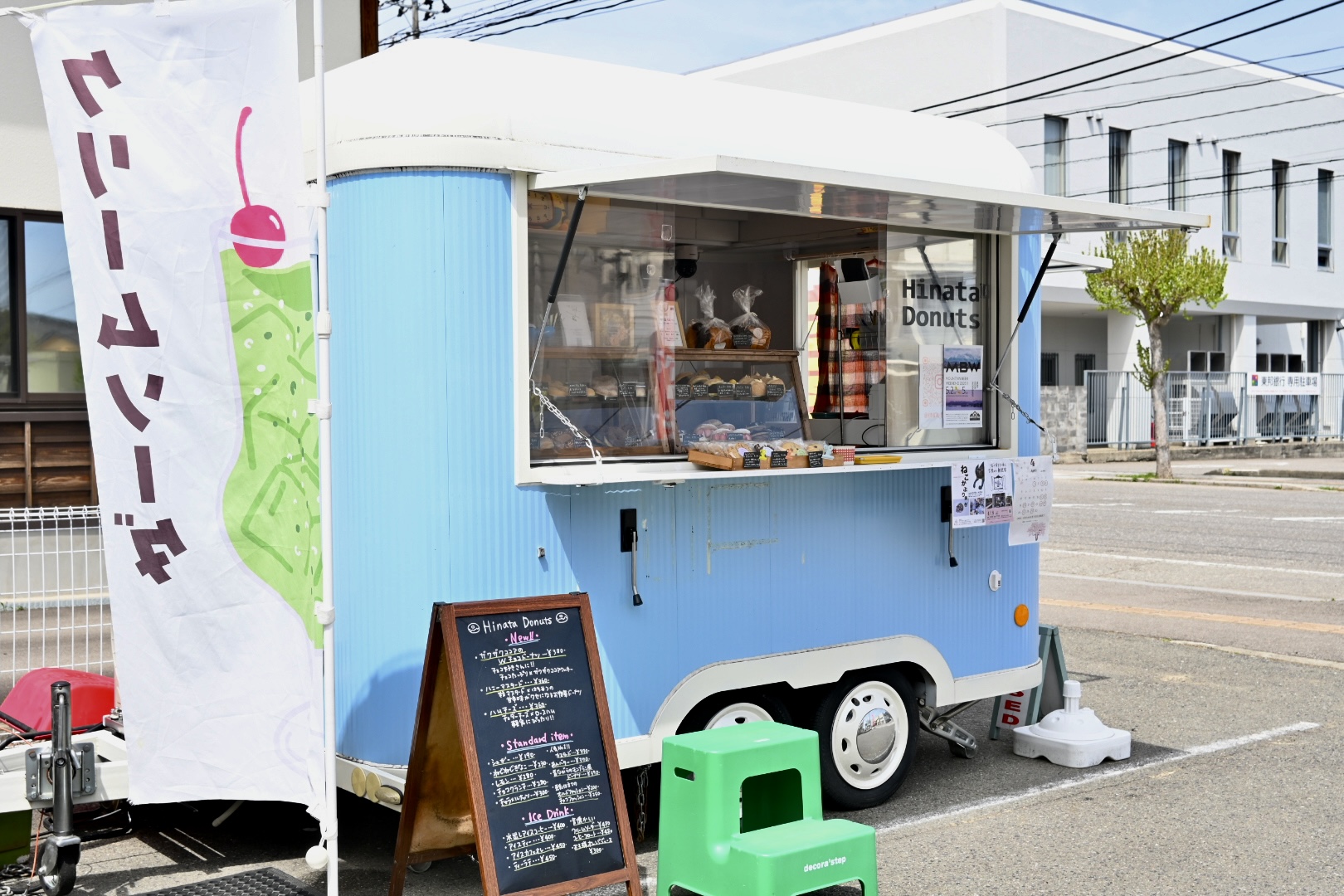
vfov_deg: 34.2
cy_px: 448
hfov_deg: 49.6
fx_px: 1456
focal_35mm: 39
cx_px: 672
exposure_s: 1/250
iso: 100
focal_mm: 26
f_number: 5.6
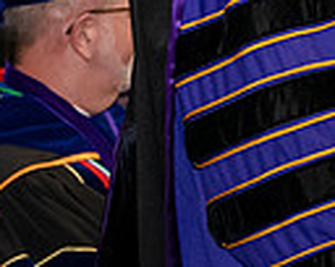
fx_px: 2950
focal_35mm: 298
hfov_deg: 6.4
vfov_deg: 5.1
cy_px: -111
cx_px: 557
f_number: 5
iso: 2500
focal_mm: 70
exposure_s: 1/200
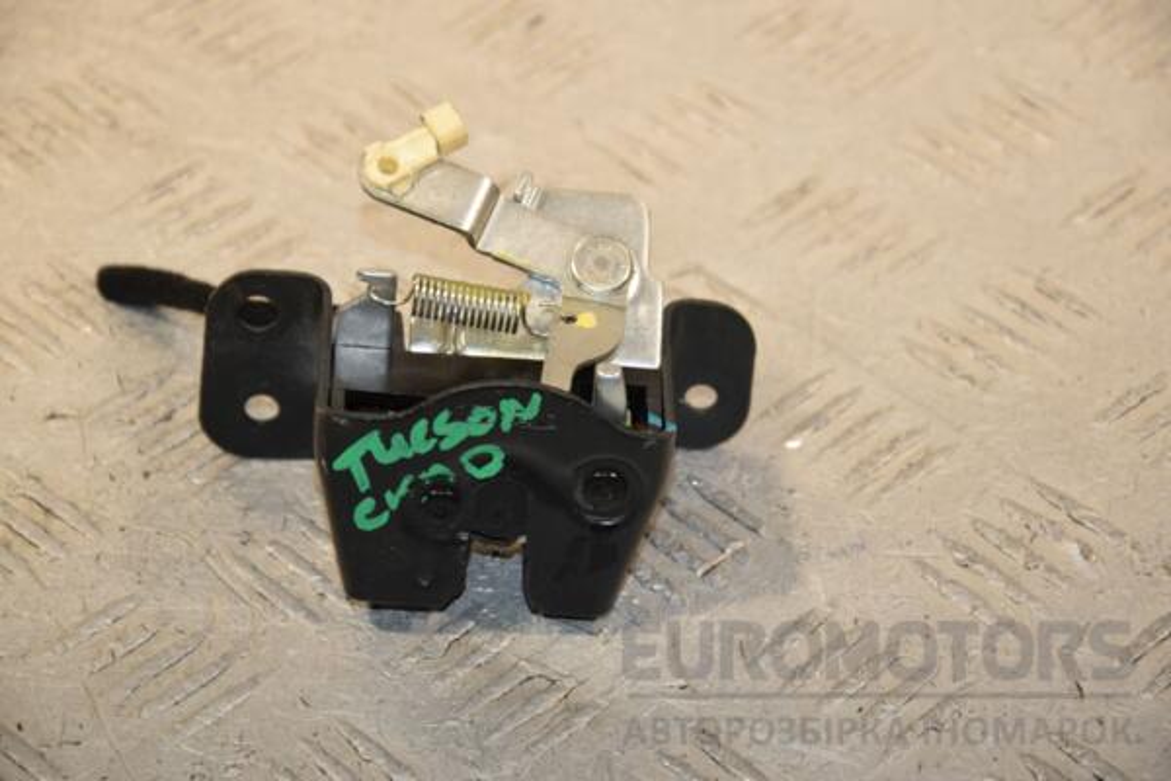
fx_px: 5123
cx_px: 586
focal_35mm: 158
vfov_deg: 8.7
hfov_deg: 13.0
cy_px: 390
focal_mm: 105
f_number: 7.1
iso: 800
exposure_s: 1/200
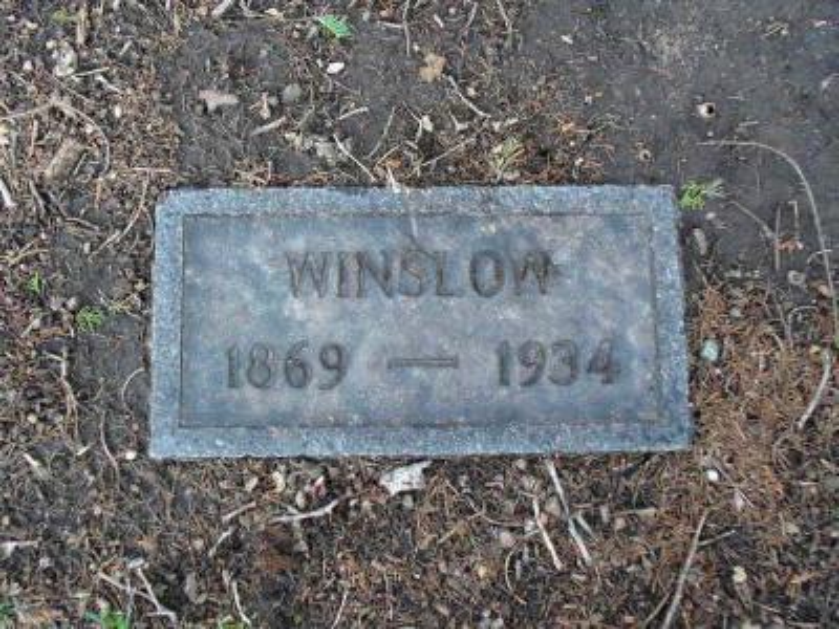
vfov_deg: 30.3
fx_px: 1163
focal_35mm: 48
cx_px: 420
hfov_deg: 39.7
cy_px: 314
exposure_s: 1/100
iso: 100
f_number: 3
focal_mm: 7.9
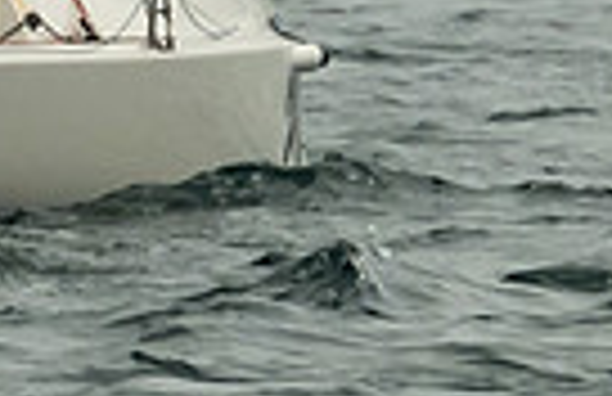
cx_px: -275
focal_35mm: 1961
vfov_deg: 0.7
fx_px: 33036
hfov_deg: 1.1
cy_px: -836
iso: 800
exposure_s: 1/2500
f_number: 9
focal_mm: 200
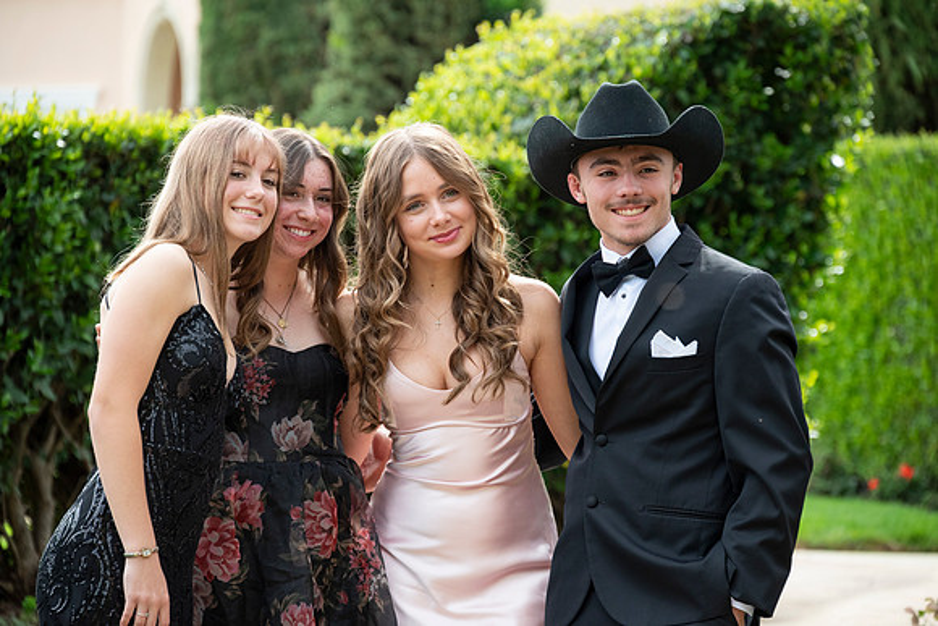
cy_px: 313
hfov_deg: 12.1
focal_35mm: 170
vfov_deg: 8.1
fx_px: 4430
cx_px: 469
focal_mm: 170
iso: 1250
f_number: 6.3
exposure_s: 1/640
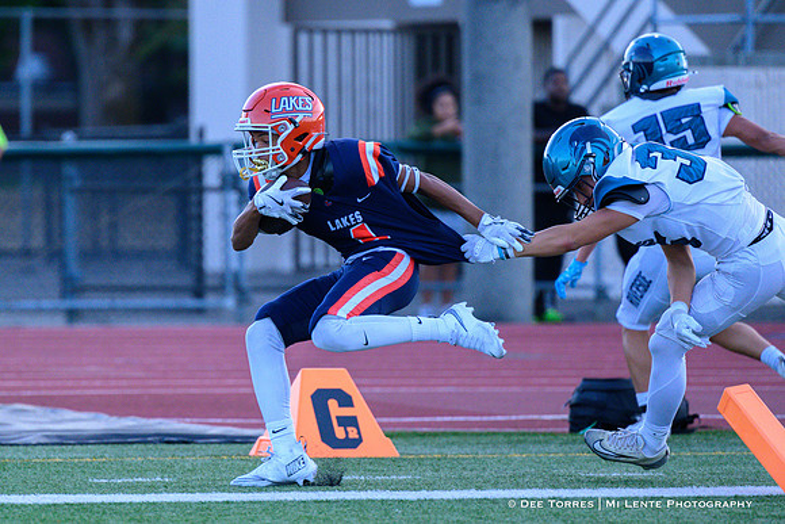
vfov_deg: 3.8
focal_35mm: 366
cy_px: 266
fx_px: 7987
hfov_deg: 5.6
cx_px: 318
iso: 2800
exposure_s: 1/1600
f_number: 4
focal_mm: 280
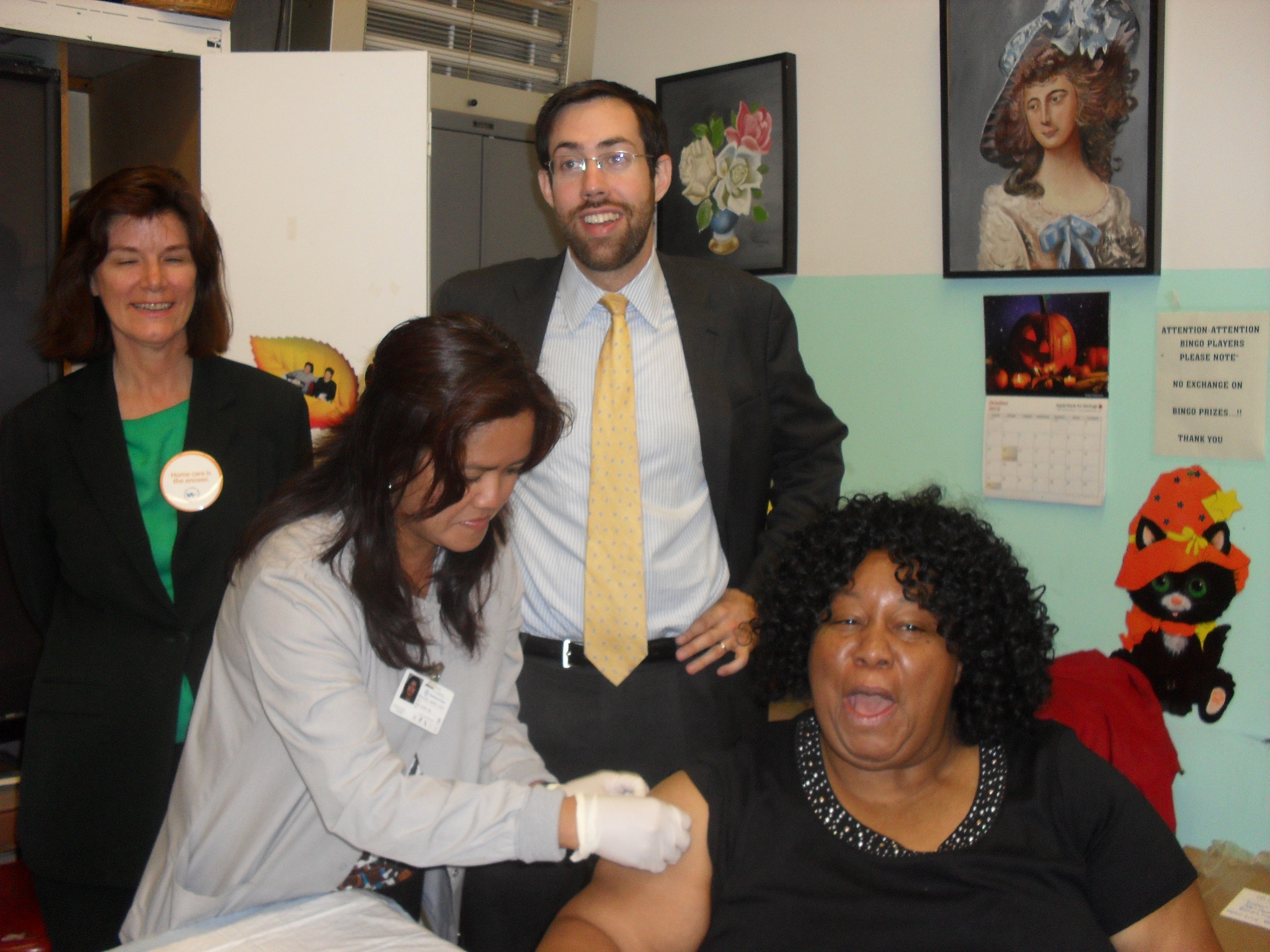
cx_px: 635
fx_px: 1284
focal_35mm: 35
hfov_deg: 52.6
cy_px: 476
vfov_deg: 40.7
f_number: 3.2
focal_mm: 6.3
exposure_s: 1/45
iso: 200
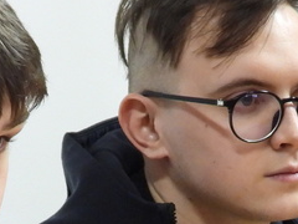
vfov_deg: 4.9
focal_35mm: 300
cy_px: 390
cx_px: 140
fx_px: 2583
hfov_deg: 6.6
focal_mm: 10.7
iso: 400
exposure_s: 1/15
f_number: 3.5
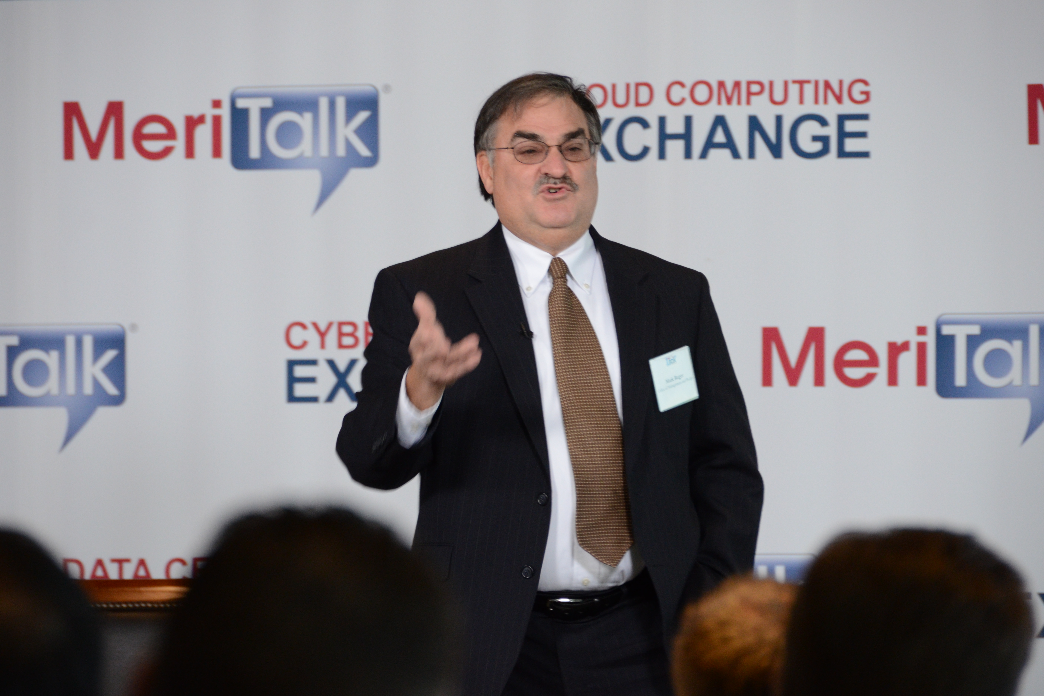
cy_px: 348
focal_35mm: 257
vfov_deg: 5.3
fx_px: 7452
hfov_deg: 8.0
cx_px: 519
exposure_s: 1/60
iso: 1250
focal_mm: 170
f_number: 5.6
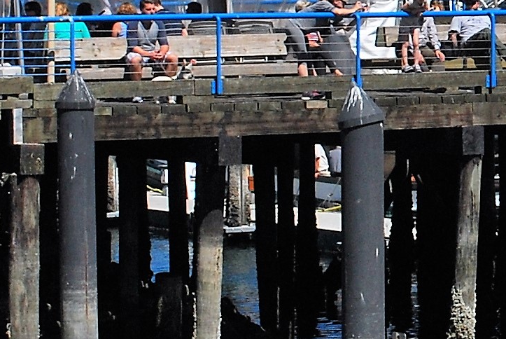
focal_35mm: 257
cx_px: 770
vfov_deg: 5.3
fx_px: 3617
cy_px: -83
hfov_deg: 7.8
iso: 200
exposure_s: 1/1000
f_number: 8
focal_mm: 32
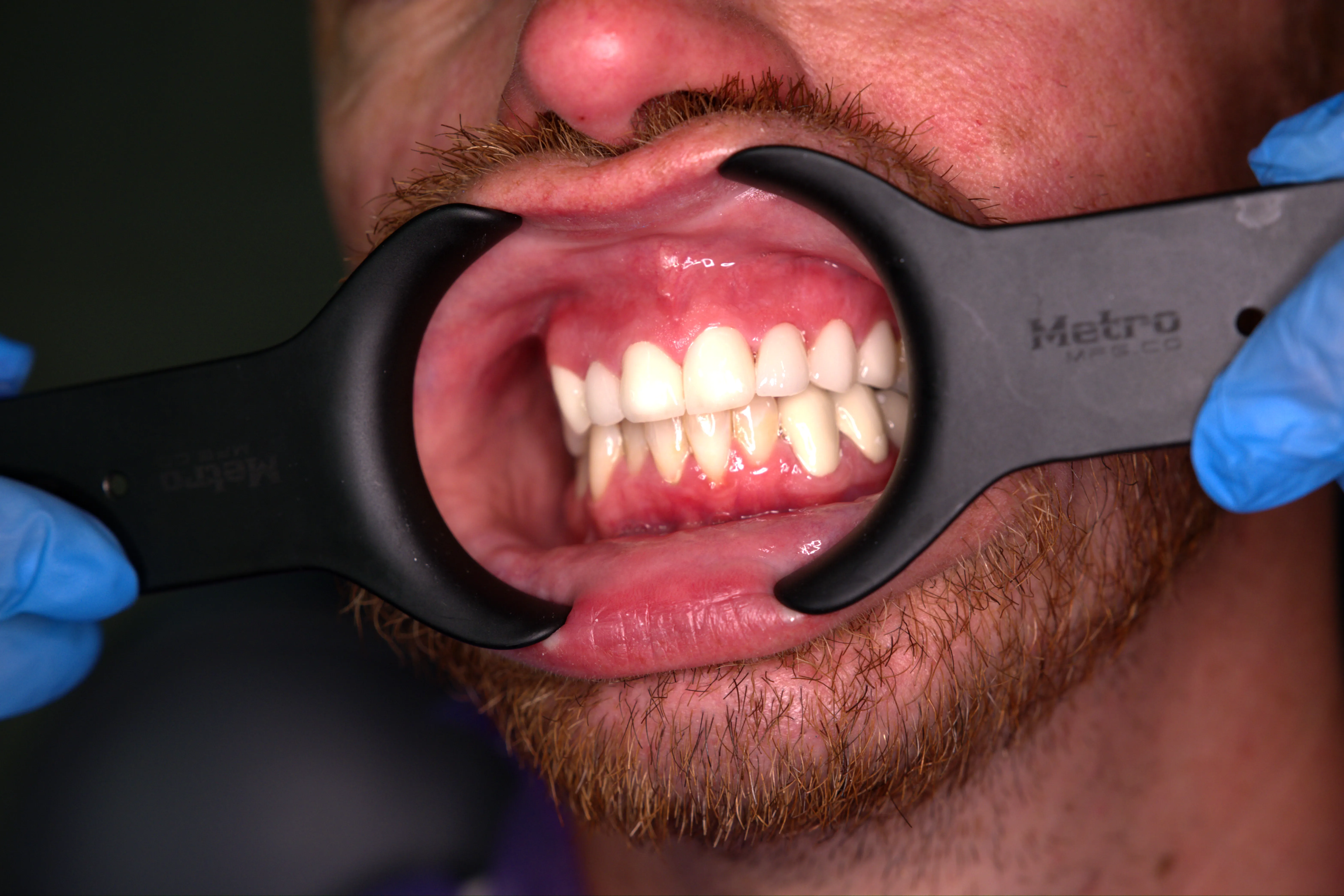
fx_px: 3098
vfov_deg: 16.5
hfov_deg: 24.5
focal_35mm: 83
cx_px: 672
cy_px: 448
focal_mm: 55
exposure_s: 1/100
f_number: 5
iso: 1000
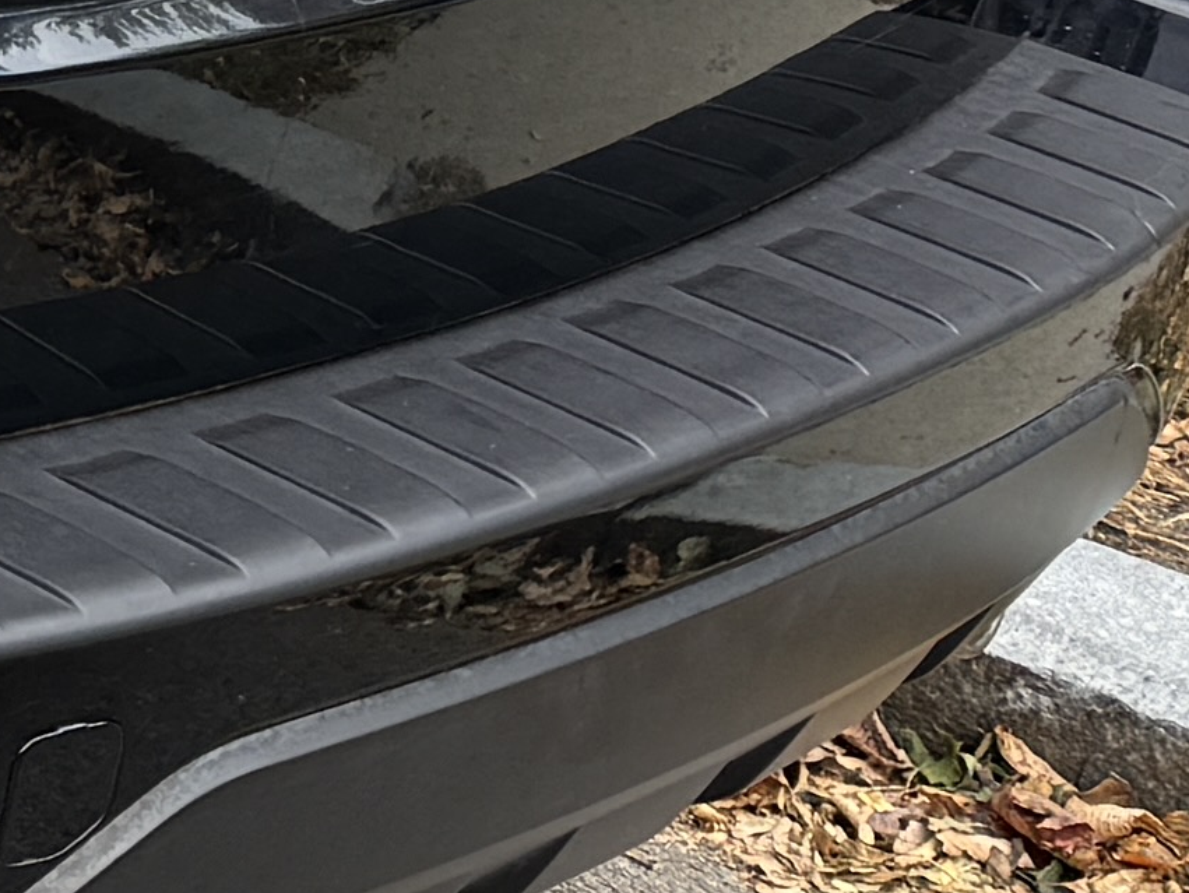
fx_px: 5532
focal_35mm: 161
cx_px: -1795
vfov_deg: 8.8
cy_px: -781
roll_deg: +0.0
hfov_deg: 10.4
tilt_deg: -9.2
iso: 80
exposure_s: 1/563
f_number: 1.78
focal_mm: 6.76
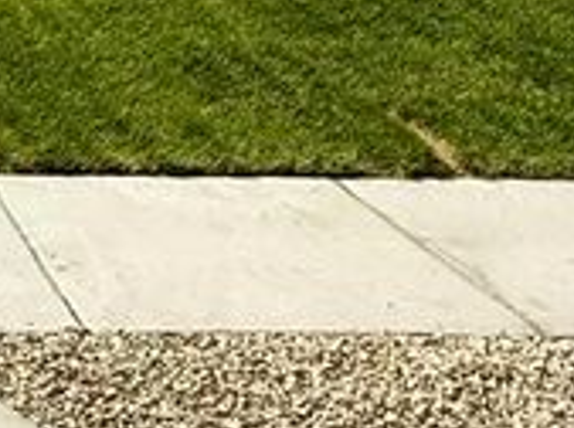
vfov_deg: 15.2
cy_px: -316
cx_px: -238
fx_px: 1406
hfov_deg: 20.4
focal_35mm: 85
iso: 50
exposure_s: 1/2717
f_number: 2.2
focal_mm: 2.22
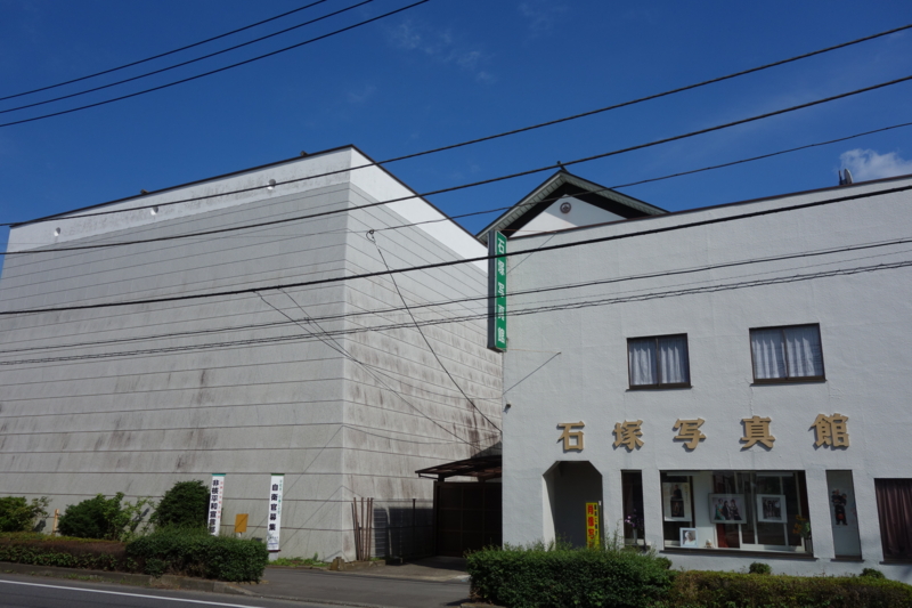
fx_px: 709
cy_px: 304
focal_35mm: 28
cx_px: 456
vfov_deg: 46.4
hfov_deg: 65.5
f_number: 7.1
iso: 125
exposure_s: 1/800
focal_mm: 10.4
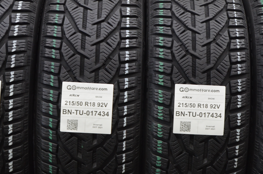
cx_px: 138
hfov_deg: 24.5
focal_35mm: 83
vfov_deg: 16.4
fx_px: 605
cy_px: 96
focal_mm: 32
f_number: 4.2
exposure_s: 1/30
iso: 900
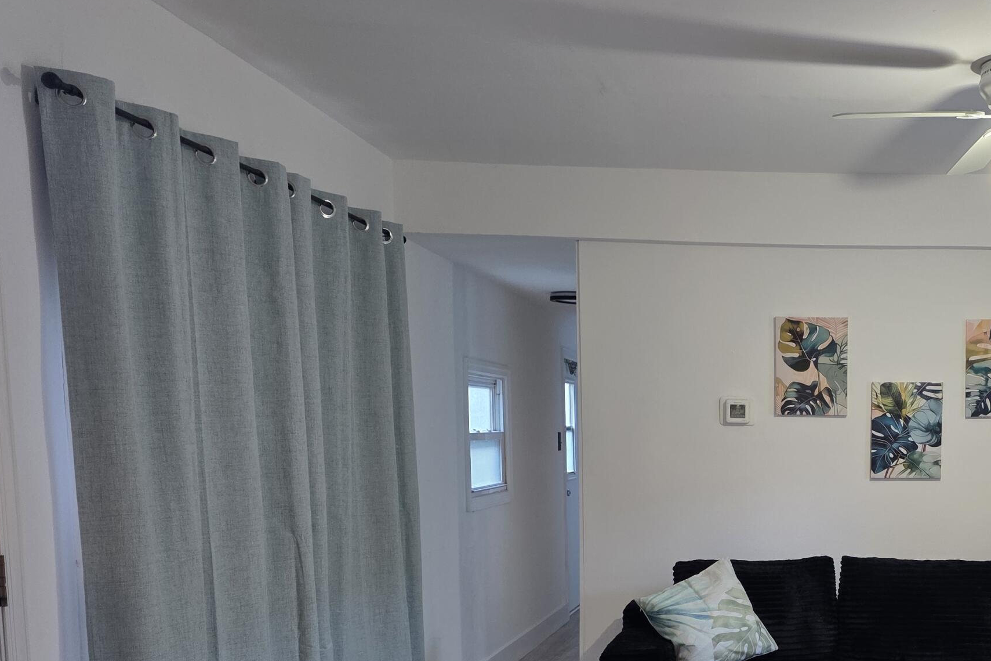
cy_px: 579
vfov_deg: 30.6
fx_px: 1156
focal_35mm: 42
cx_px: 845
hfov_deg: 43.4
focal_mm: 6.3
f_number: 1.7
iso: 320
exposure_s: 1/120
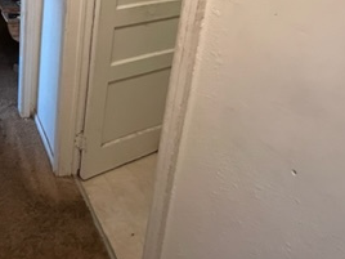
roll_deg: +0.4
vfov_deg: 39.5
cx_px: -8
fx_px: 309
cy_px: -5
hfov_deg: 47.4
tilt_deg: -13.8
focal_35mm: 31
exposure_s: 1/60
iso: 500
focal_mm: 1.57
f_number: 1.8
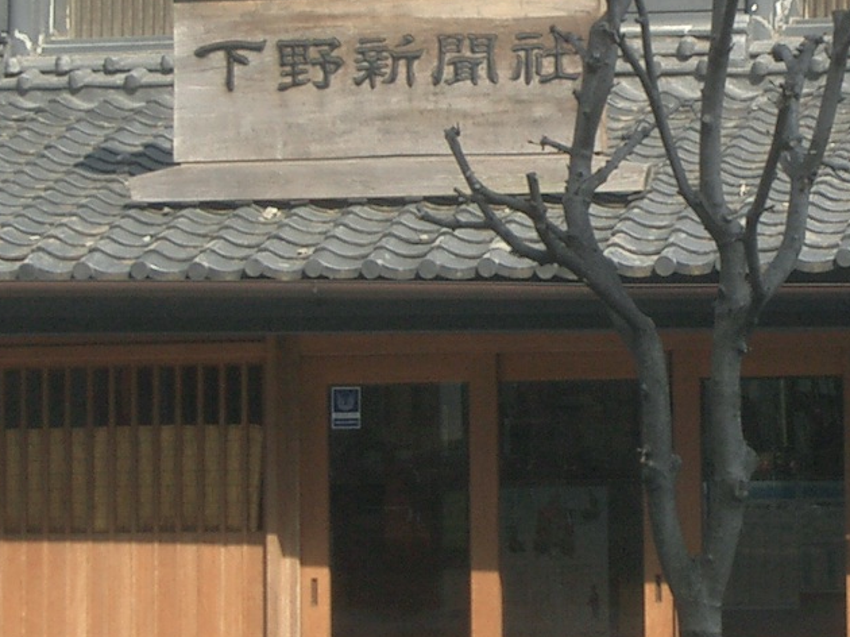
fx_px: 4615
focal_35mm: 188
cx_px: 671
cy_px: 16
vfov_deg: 7.9
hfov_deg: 10.5
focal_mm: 12.2
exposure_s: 1/250
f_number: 3.9
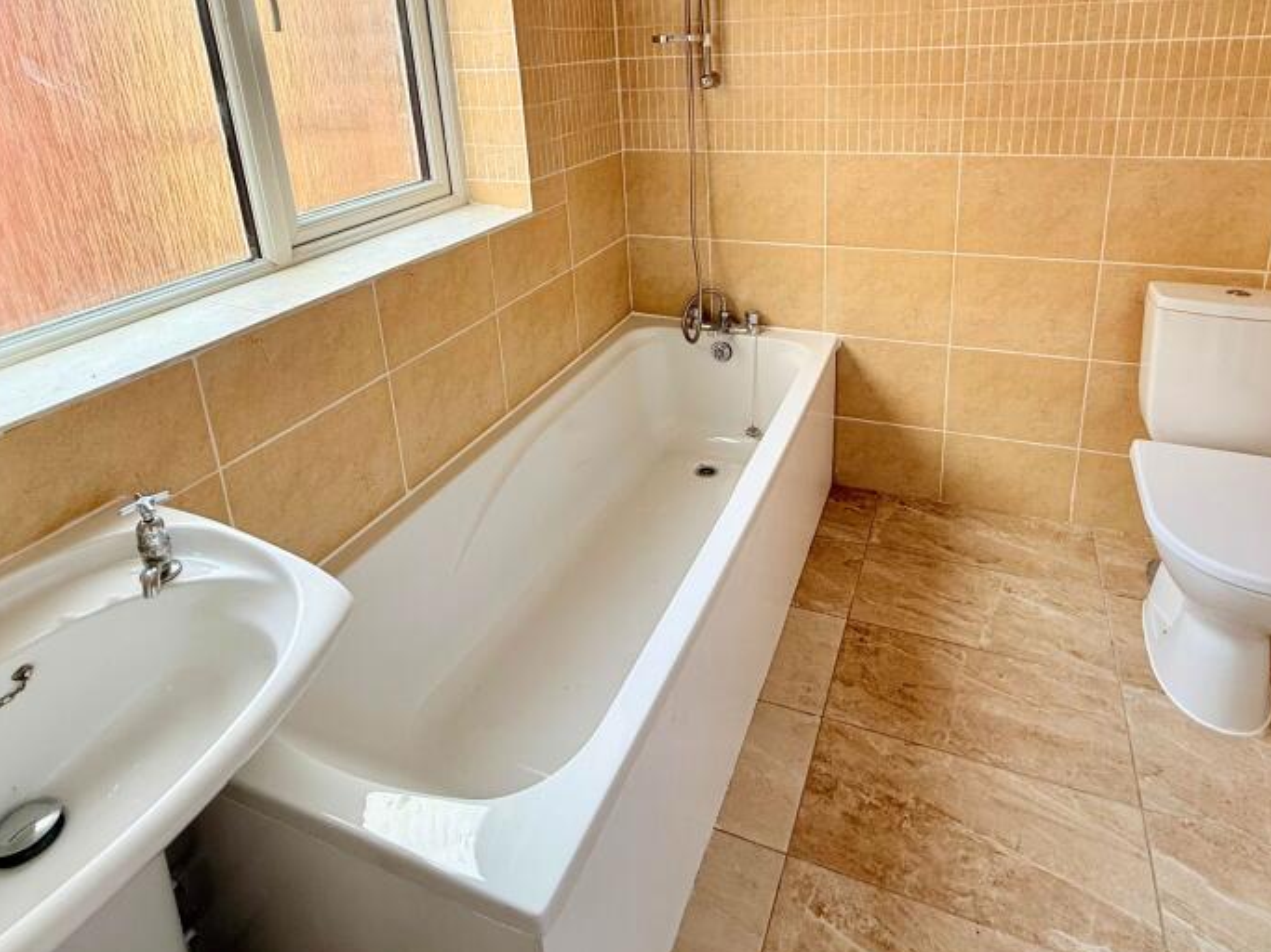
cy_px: 264
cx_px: 696
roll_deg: +2.3
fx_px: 771
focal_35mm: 21
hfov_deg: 78.8
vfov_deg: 60.7
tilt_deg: -17.2
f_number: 2.2
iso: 100
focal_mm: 2.22
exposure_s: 1/99
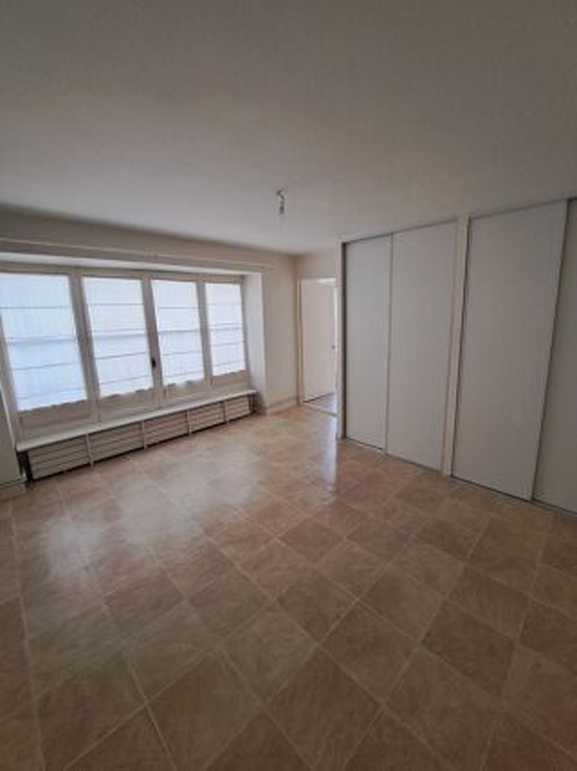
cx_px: 288
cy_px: 386
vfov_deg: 106.2
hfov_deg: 89.9
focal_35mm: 13
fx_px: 289
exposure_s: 1/50
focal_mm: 1.74
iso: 125
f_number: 2.2
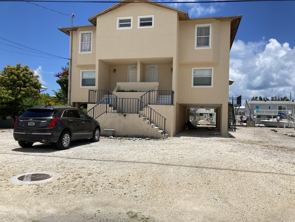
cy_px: 111
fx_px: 239
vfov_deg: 49.7
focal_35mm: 28
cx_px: 148
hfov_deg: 63.4
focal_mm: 3.99
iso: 25
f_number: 1.8
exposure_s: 1/4000
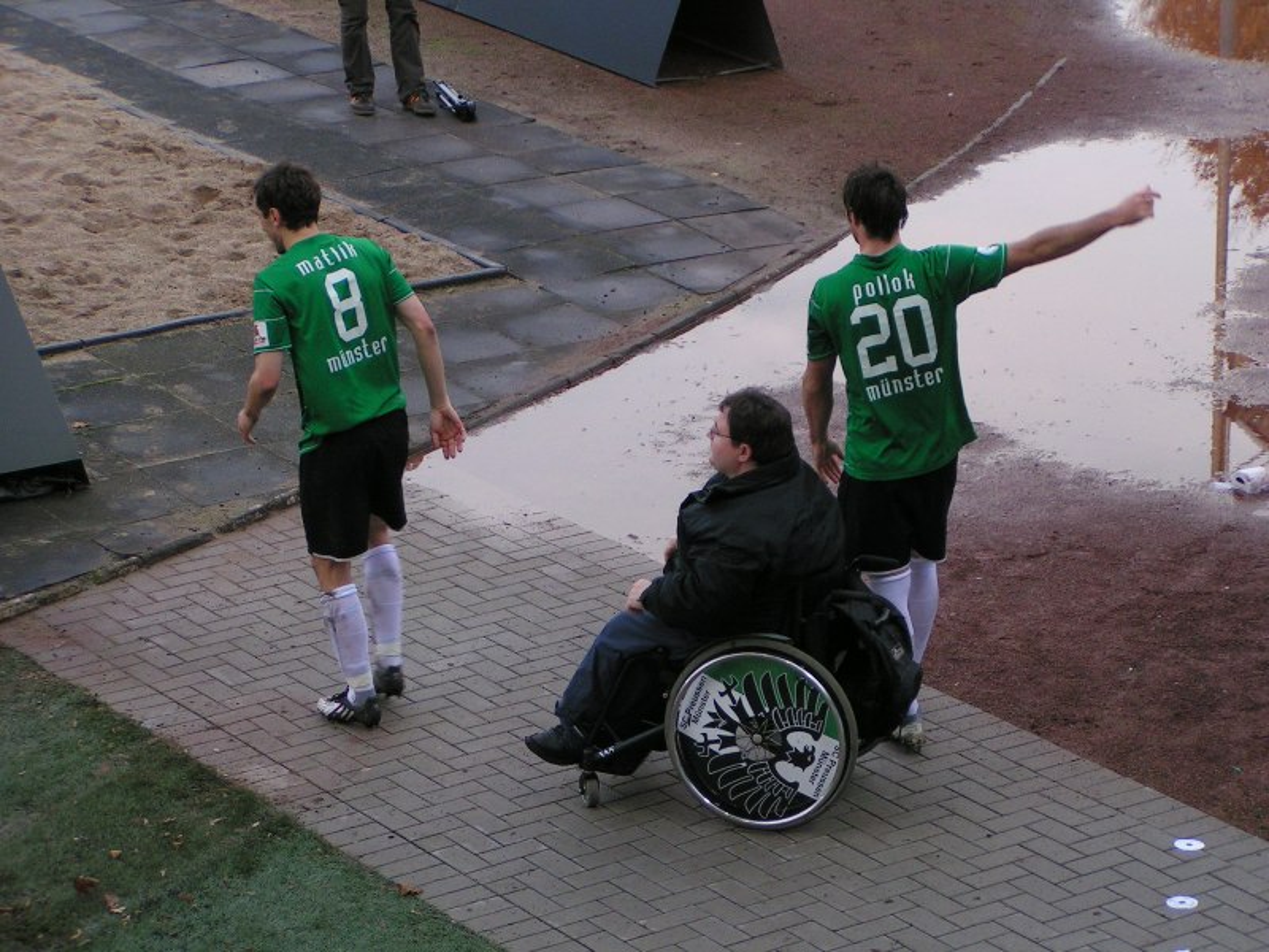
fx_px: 4179
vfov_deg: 13.0
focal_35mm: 114
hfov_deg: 17.3
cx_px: 634
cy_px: 476
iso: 100
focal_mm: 17.4
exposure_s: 1/125
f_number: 3.5
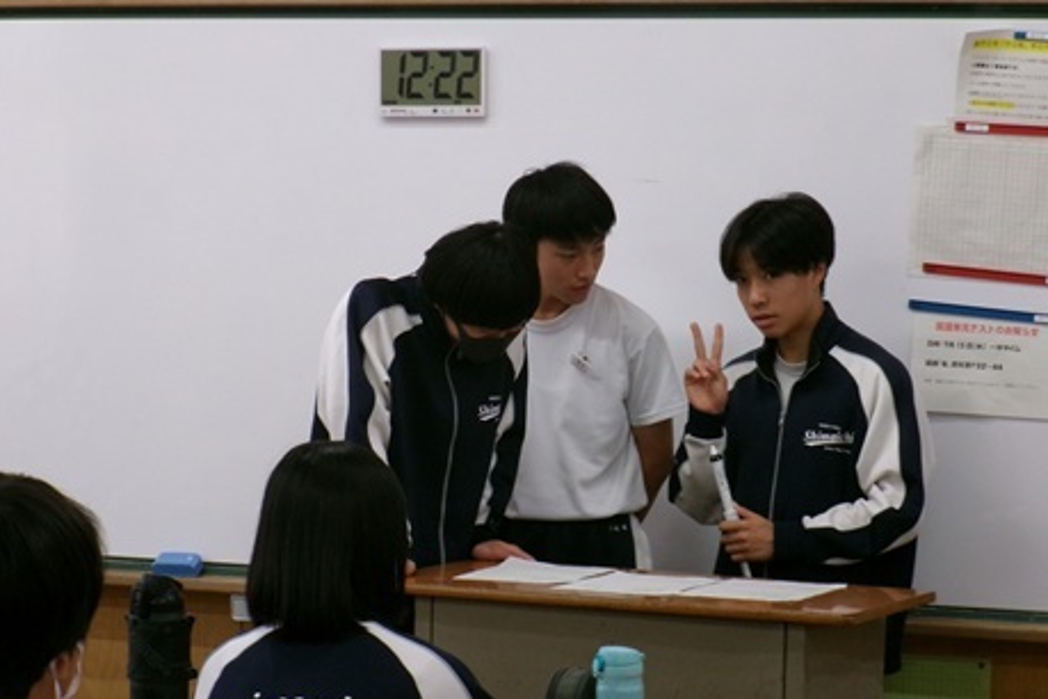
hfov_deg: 16.4
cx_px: 518
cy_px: 363
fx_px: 3639
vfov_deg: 11.0
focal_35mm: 125
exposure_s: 1/52
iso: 400
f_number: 6.2
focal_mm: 20.6
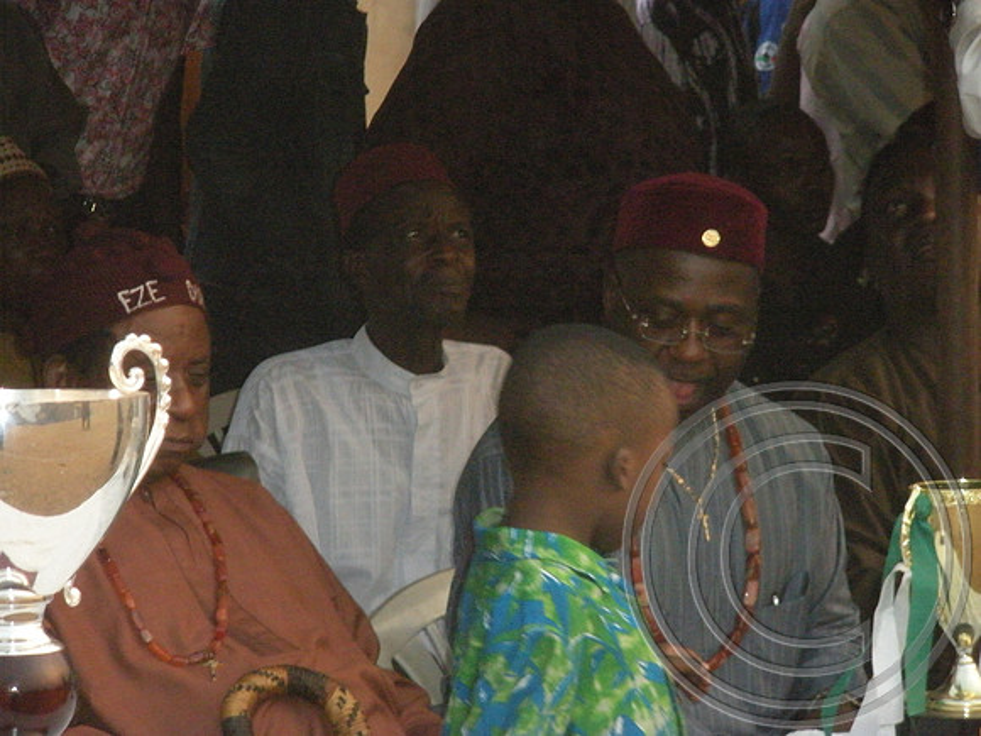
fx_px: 5101
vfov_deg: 8.2
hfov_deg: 11.0
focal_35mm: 180
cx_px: 490
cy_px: 368
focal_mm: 31.5
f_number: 5.6
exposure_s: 1/125
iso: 800
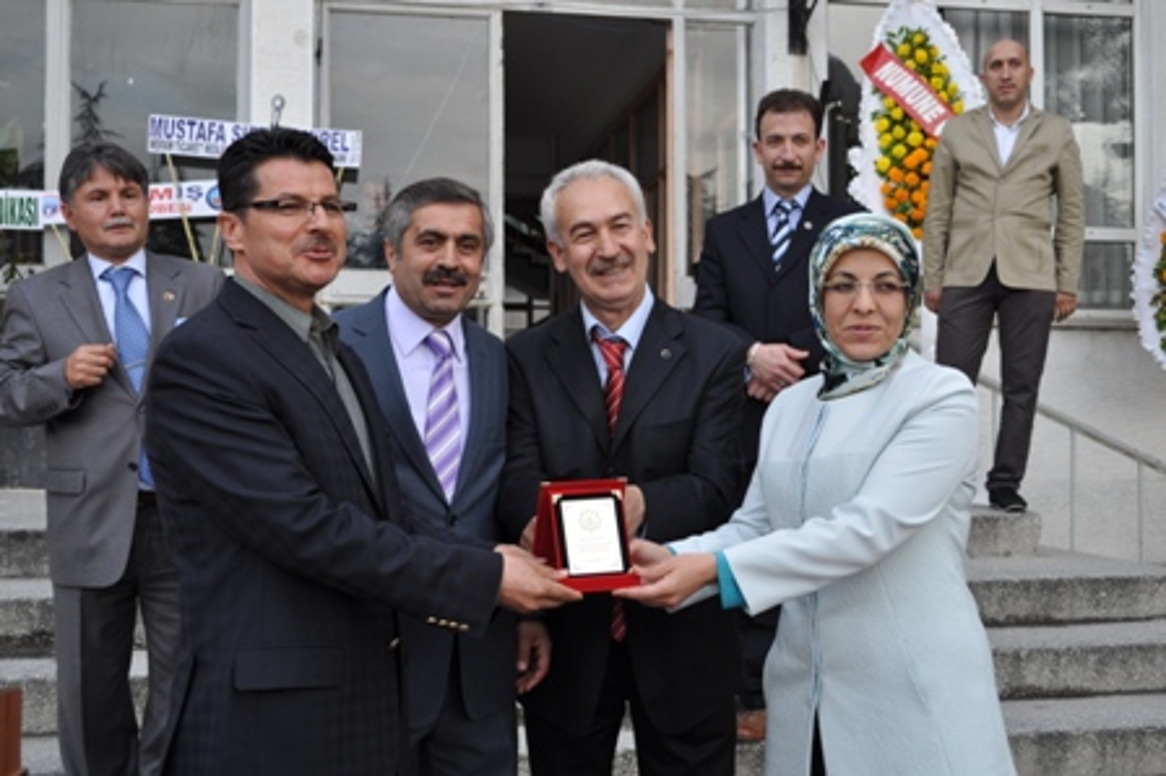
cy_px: 388
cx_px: 583
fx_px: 1408
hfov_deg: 45.0
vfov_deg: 30.8
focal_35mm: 44
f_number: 5.6
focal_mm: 29
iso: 250
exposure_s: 1/125
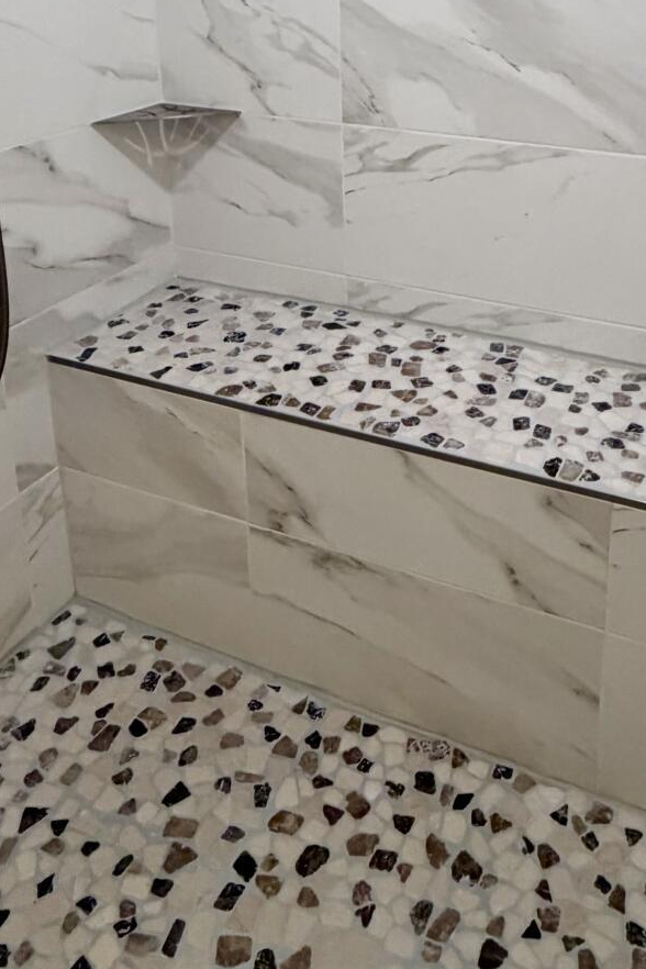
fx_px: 888
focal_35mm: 33
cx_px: 479
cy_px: 125
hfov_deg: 39.0
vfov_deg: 51.6
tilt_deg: -12.7
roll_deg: -1.4
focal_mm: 2.22
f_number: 2.2
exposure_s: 1/120
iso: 320
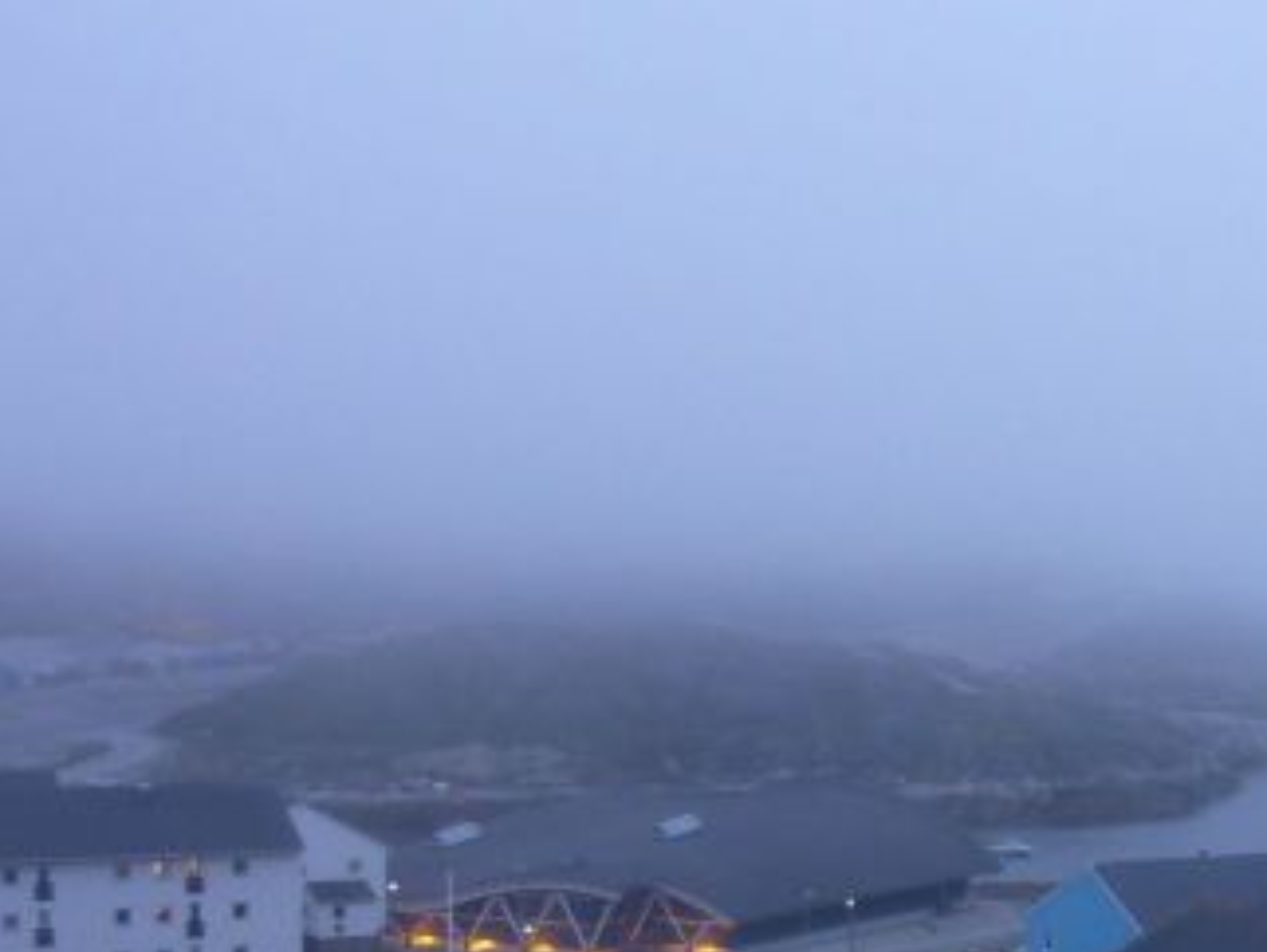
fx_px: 2637
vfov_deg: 20.1
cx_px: 1566
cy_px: 830
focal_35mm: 72
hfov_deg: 24.2
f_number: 3.4
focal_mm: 4.7
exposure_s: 1/1.6
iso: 80
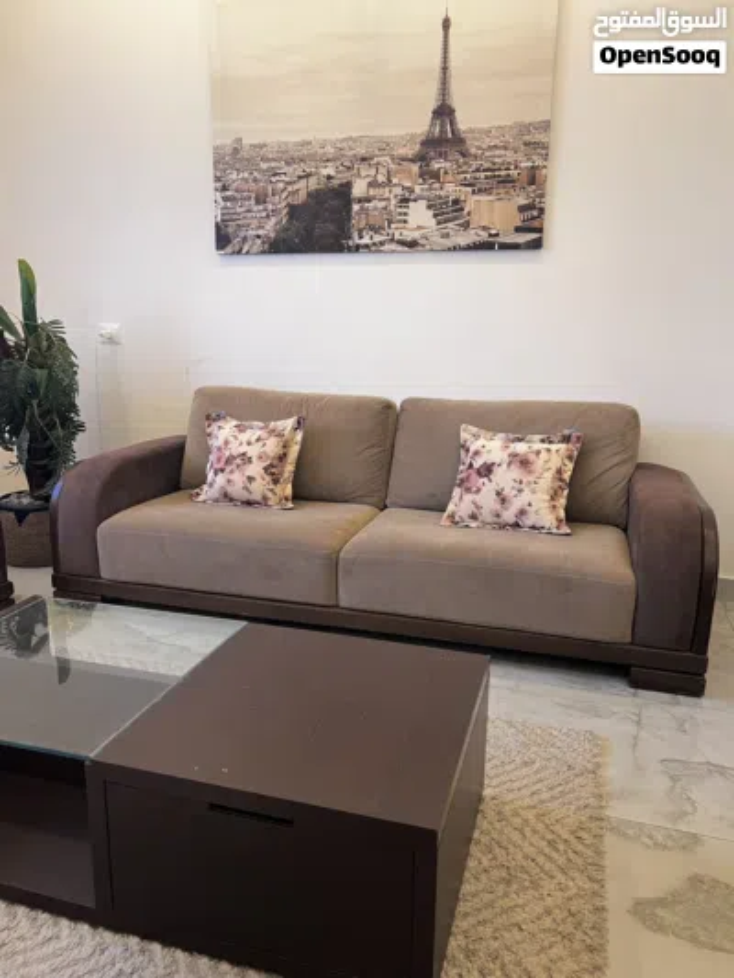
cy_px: 489
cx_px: 367
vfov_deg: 67.3
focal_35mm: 26
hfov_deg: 53.1
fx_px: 735
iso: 160
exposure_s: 1/50
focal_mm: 5.7
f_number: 1.5
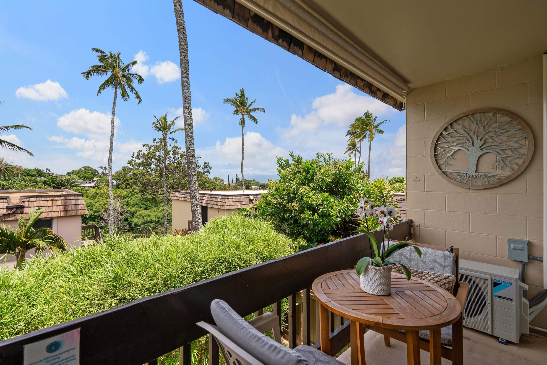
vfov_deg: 73.7
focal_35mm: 16
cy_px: 182
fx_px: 243
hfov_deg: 96.7
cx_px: 274
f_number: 8
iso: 100
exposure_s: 1/60
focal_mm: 16
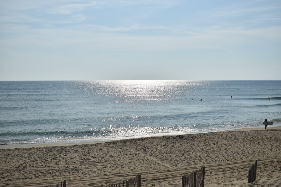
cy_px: 94
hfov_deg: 46.9
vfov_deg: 32.2
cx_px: 143
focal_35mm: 42
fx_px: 324
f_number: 5.6
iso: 100
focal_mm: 27
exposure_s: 1/3200
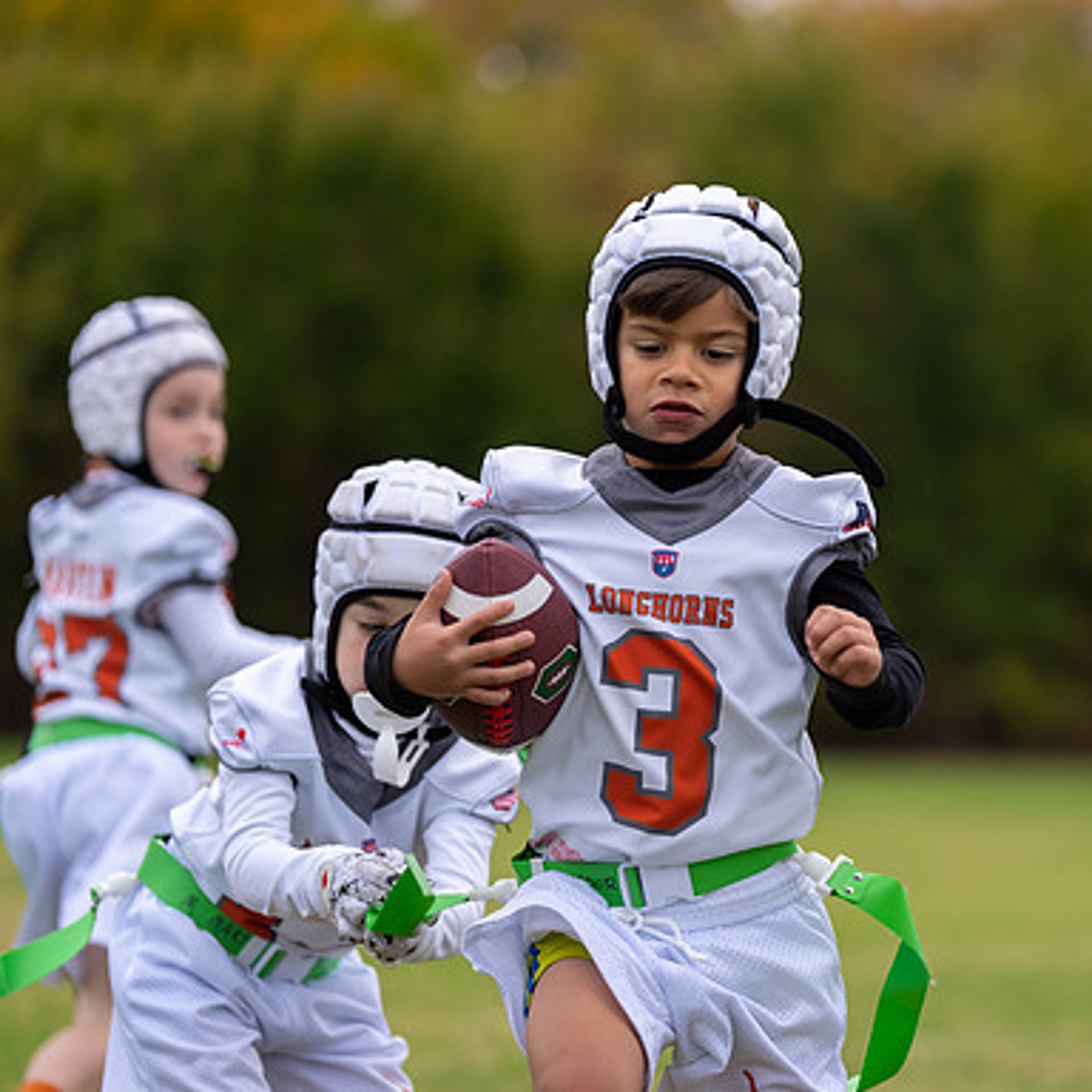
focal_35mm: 181
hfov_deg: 9.6
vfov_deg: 9.7
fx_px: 6460
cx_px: 813
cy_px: 545
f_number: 2.8
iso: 400
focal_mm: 141
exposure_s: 1/1250
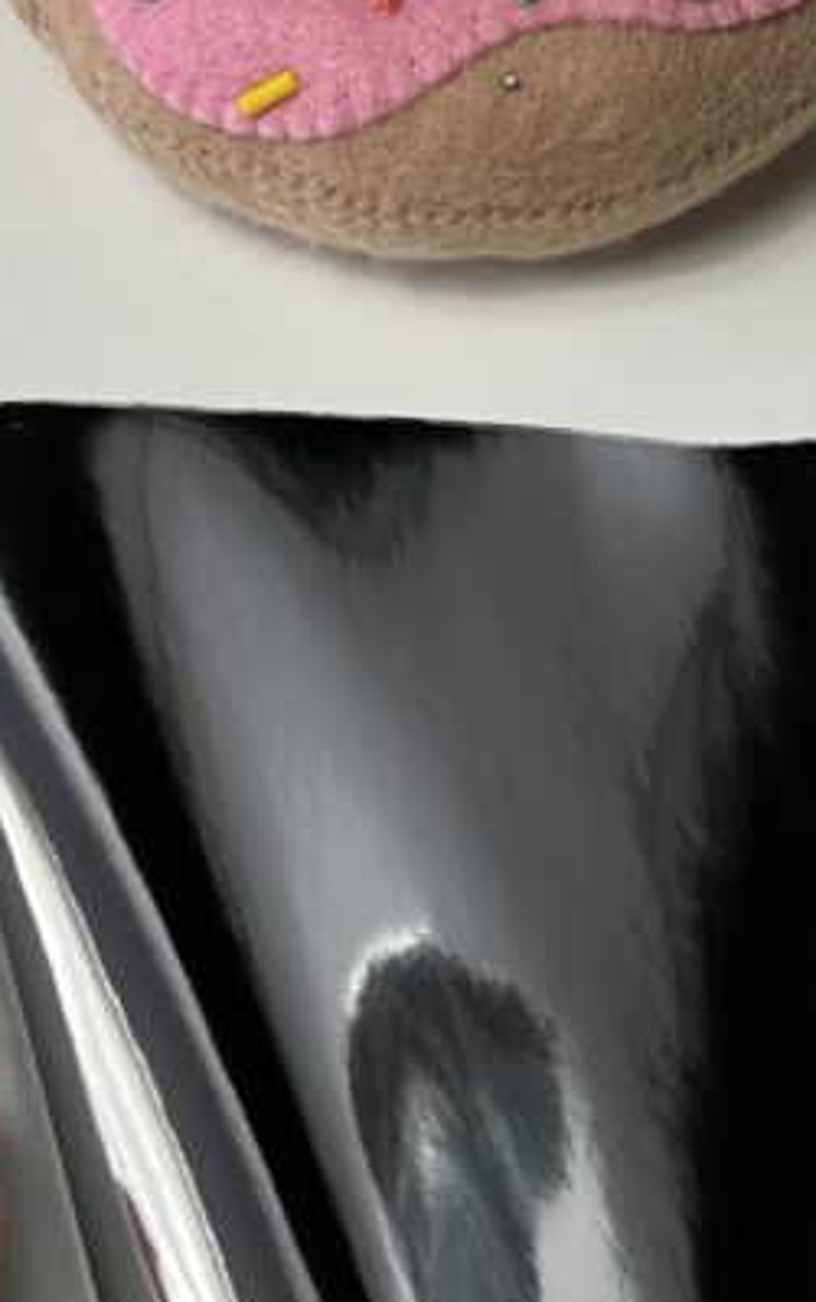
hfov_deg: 7.5
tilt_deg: -61.3
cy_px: 1090
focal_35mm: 174
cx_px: 650
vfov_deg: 12.0
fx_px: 6180
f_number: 2.2
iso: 64
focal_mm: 7.5
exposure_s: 1/100
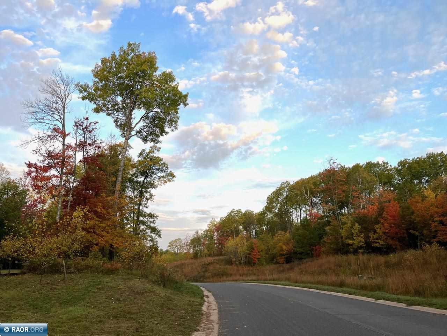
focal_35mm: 26
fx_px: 336
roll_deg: -0.2
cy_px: 168
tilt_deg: +14.0
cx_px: 224
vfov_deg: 53.1
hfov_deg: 67.3
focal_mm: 5.1
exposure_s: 1/574
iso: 50
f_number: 1.6
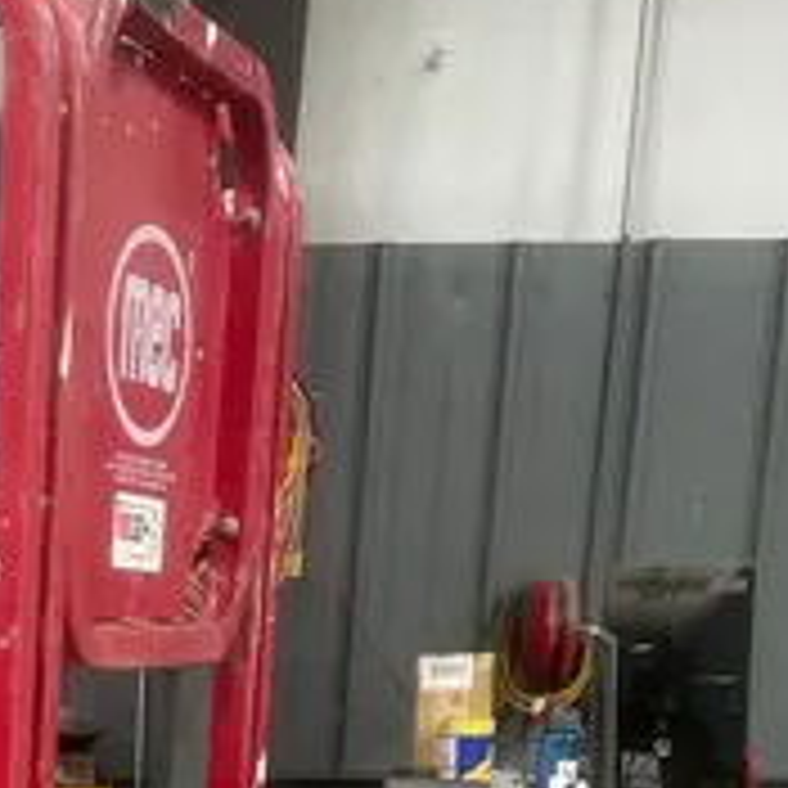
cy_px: 1223
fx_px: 2472
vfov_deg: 16.3
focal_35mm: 96
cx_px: -360
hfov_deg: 16.6
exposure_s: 1/60
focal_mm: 4.2
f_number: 1.6
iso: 125
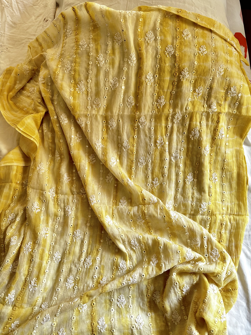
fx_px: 232
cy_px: 168
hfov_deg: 56.8
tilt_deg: -74.3
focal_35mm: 24
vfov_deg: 71.6
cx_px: 126
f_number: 1.78
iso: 125
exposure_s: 1/121
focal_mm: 6.86
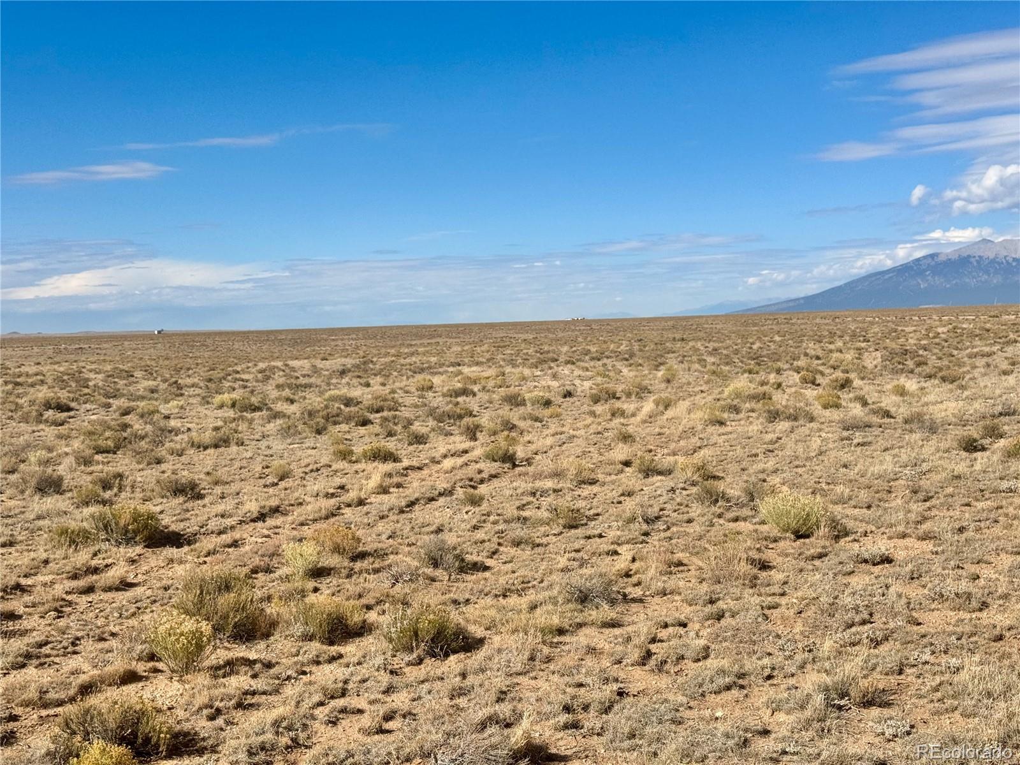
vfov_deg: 30.3
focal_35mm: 48
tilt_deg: -2.8
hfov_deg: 39.7
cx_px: 510
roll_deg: +1.4
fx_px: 1414
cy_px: 382
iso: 80
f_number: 1.78
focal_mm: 6.76
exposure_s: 1/10526
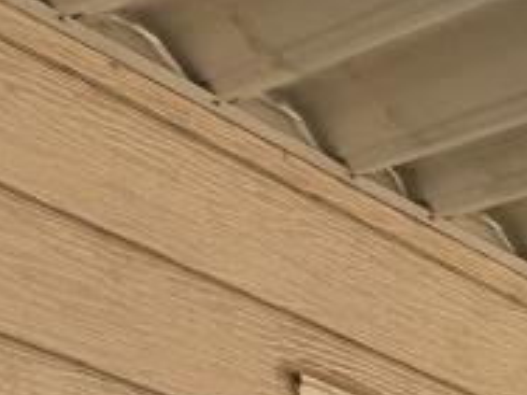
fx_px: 1705
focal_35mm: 112
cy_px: 1408
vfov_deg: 8.8
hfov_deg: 14.2
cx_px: 1107
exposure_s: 1/502
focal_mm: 2.22
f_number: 2.2
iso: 64
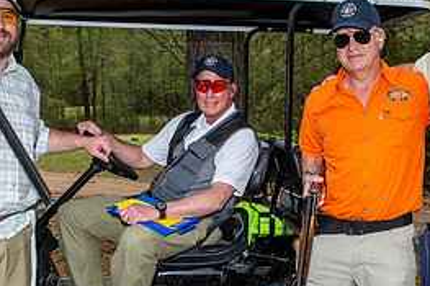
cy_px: 199
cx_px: 235
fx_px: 633
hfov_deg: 37.5
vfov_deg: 25.3
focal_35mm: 53
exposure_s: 1/250
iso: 125
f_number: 6.3
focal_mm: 24
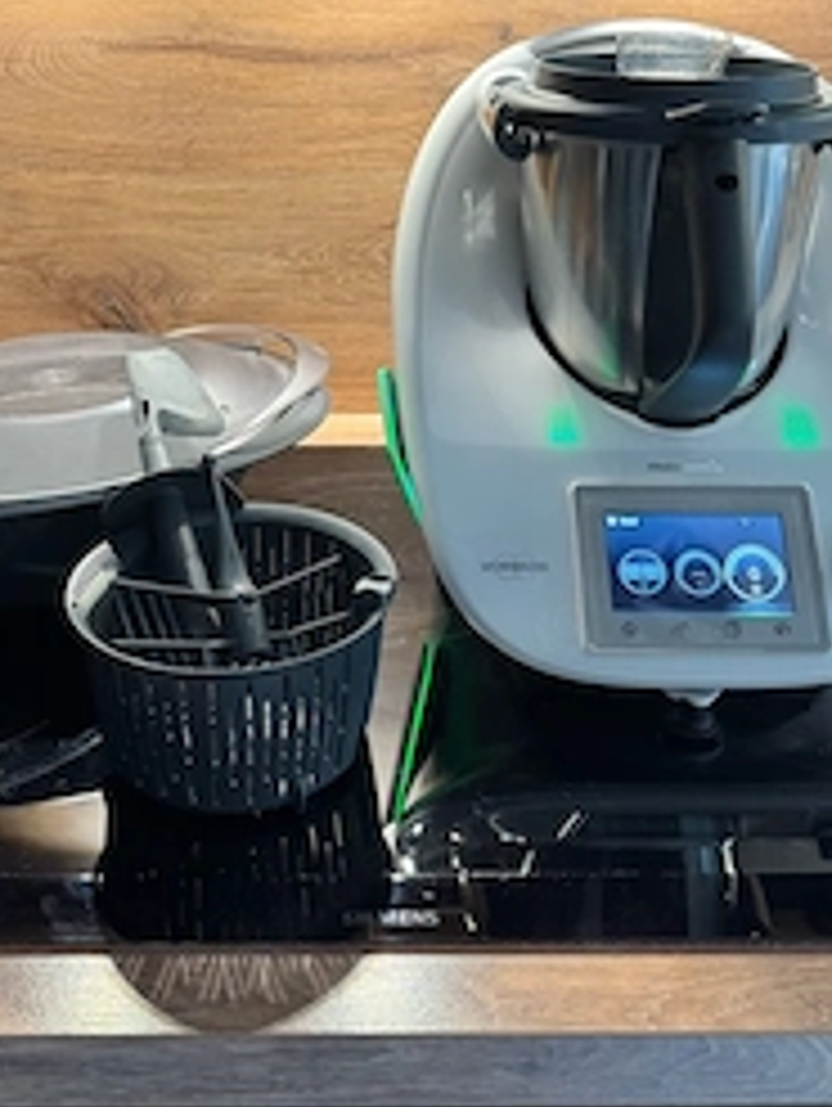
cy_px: 288
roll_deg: +0.7
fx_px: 1248
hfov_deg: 36.8
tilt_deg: -16.2
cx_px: 360
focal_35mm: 39
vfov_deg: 46.3
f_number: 1.78
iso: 320
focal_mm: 6.76
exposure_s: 1/58
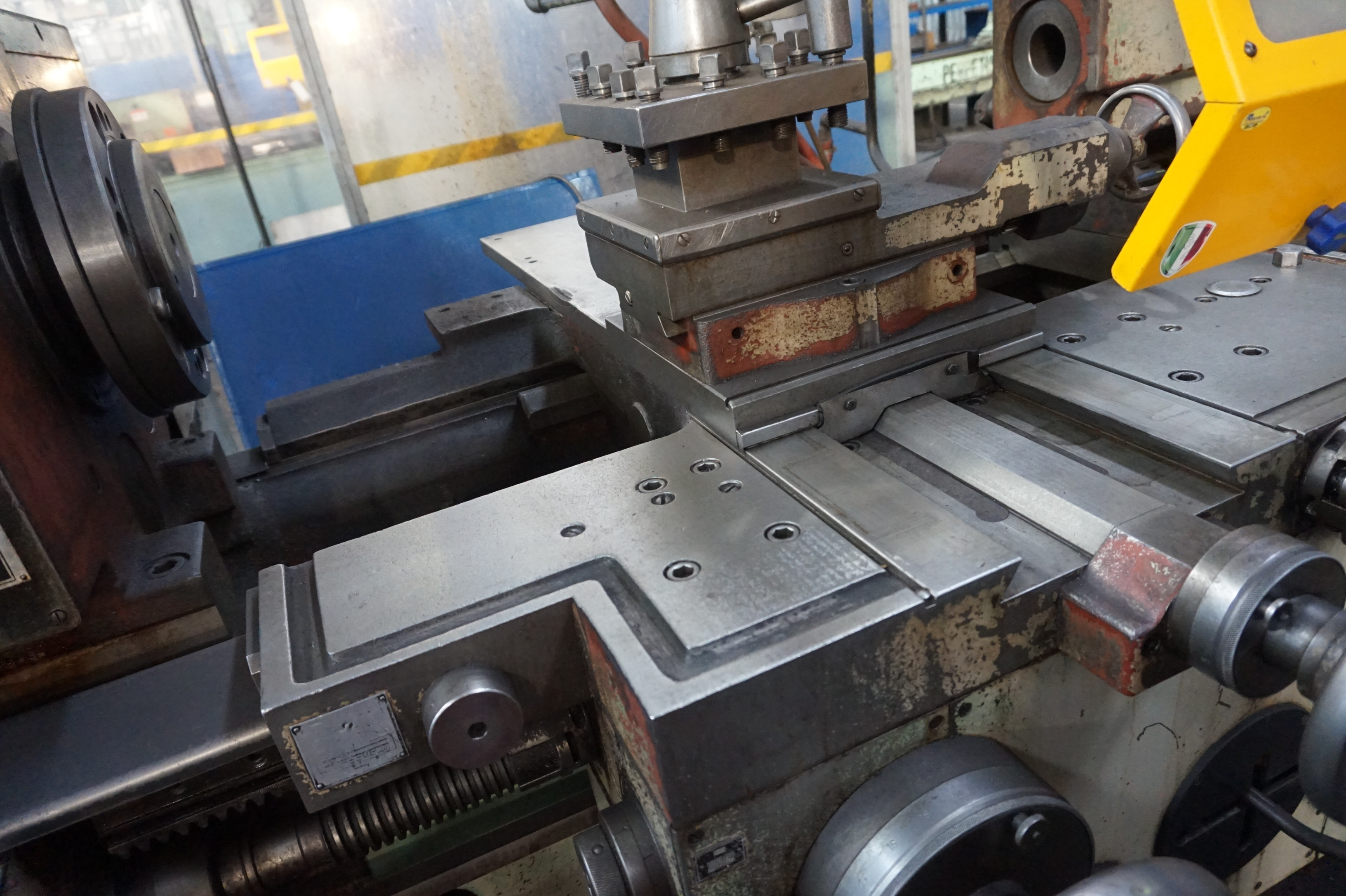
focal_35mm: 24
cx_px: 673
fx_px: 897
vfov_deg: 53.1
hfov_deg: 73.8
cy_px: 448
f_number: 3.5
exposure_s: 1/100
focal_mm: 16
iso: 3200
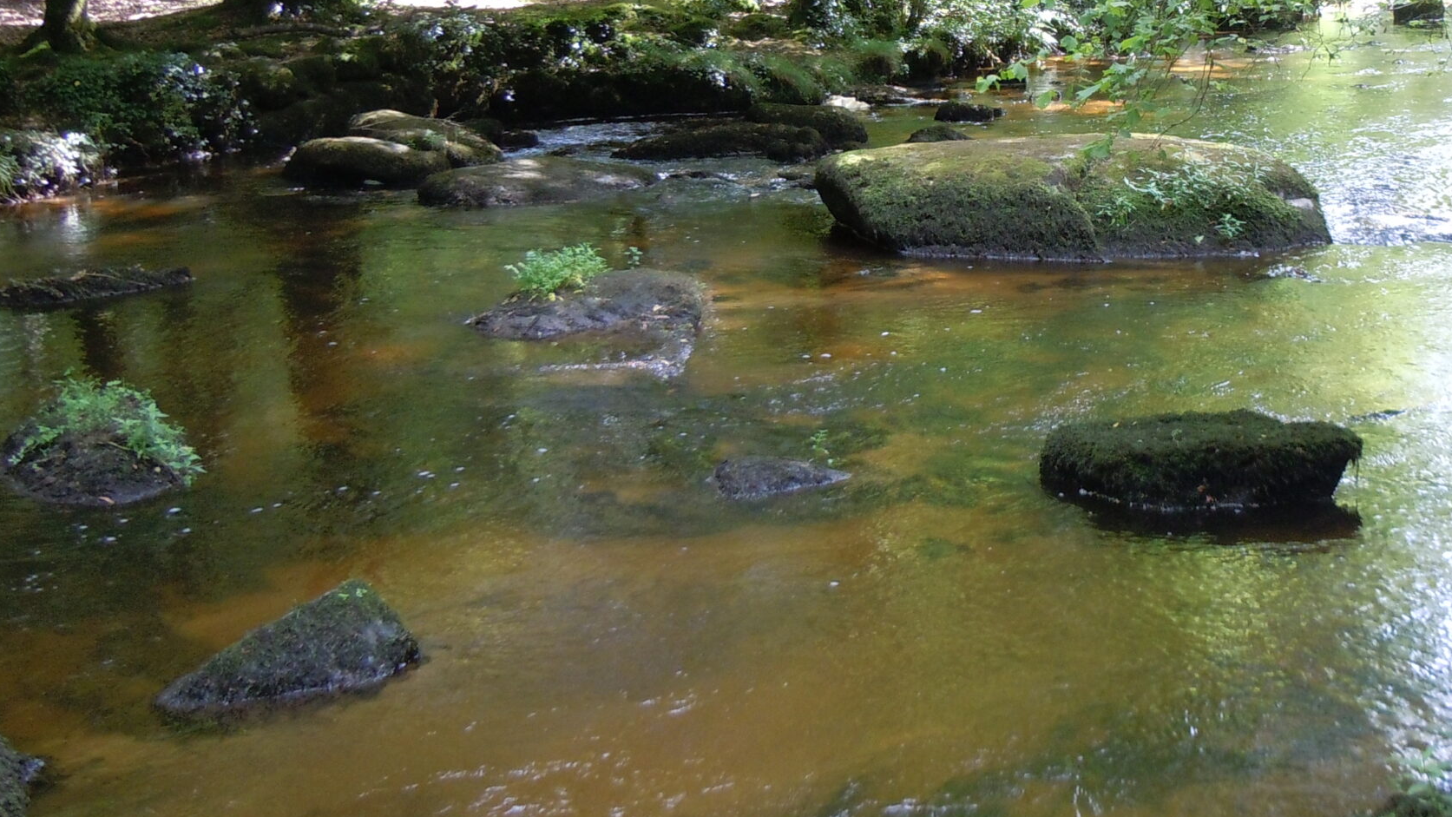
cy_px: 196
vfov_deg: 23.7
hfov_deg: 40.2
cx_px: 1081
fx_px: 1925
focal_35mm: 50
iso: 250
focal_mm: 5.4
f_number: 3.5
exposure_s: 1/60
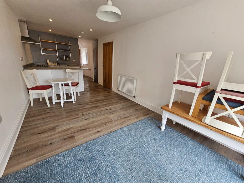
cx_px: 122
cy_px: 92
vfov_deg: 89.9
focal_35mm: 13
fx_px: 92
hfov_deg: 106.2
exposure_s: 1/359
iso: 250
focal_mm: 2.2
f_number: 2.2
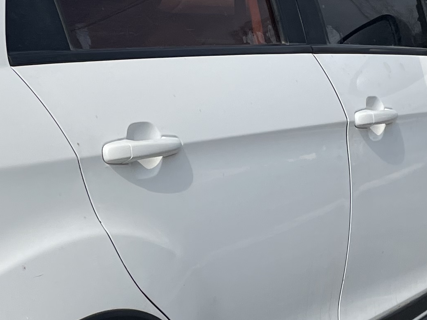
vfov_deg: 14.6
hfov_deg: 18.6
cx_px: -55
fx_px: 1246
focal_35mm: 101
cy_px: 206
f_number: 1.6
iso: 32
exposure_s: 1/5291
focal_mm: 4.2
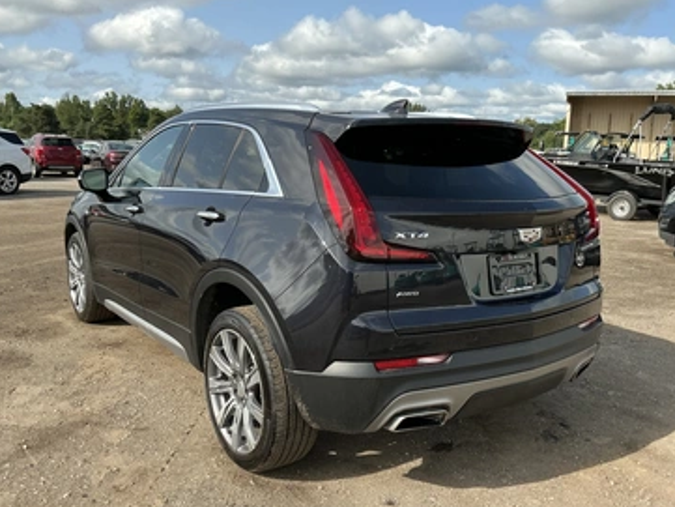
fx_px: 605
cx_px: 338
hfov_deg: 58.3
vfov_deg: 45.4
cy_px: 277
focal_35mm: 31
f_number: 1.8
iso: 25
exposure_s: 1/1250
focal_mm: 3
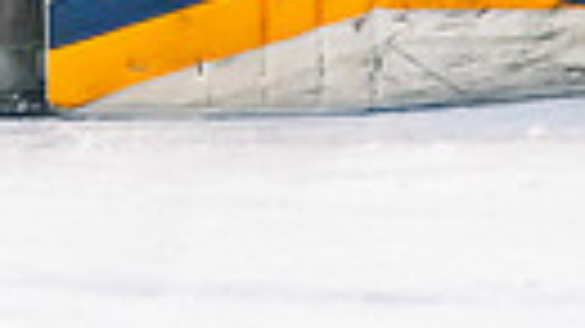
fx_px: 9675
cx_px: 95
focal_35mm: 624
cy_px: -335
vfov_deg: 1.9
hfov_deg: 3.5
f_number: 2.8
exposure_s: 1/1250
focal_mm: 107
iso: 3200
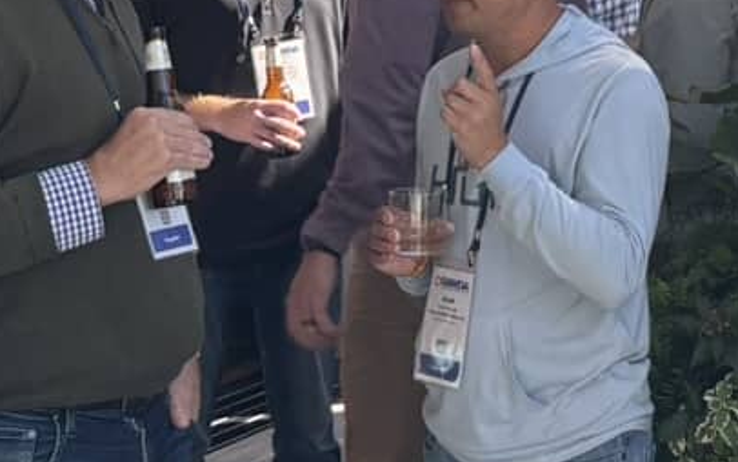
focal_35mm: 139
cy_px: -216
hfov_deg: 14.9
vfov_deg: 9.2
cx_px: 658
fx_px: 2796
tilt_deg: +1.7
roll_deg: +0.8
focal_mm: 5.96
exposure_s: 1/428
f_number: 1.6
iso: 50
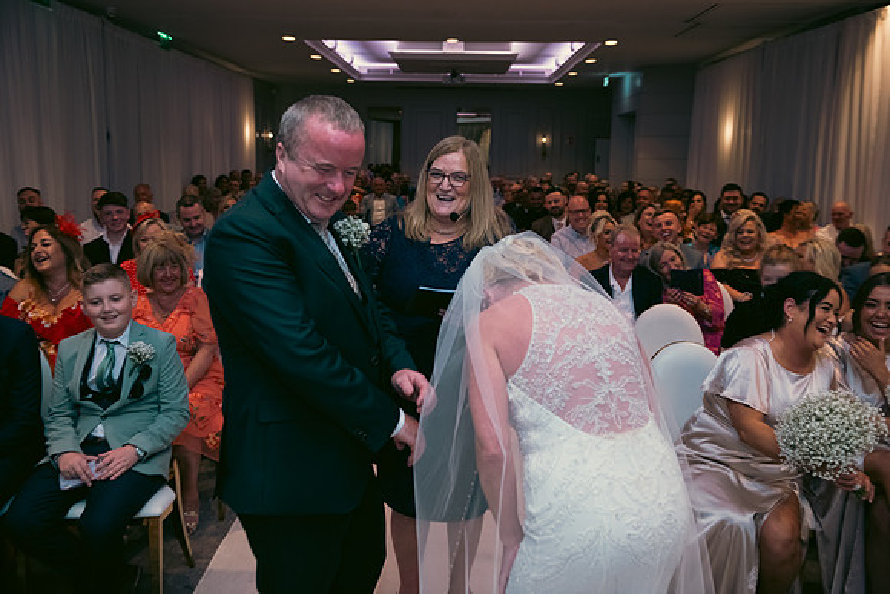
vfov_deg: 37.9
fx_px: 865
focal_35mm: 35
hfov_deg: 54.4
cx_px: 445
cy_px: 297
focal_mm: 35
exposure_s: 1/160
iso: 800
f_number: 3.5
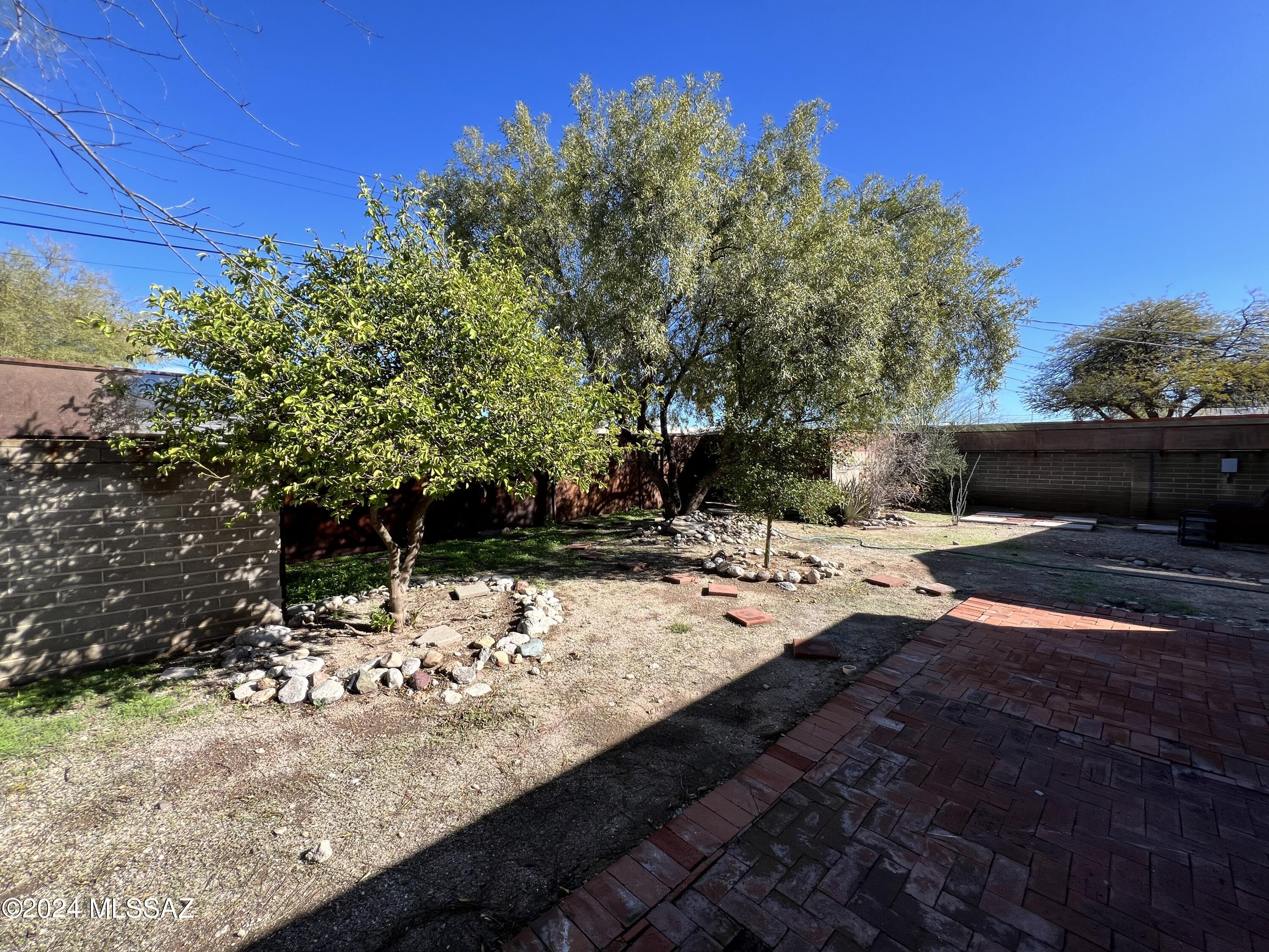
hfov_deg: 106.2
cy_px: 476
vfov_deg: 89.9
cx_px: 634
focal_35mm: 13
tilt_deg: -2.9
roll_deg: +0.2
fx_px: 477
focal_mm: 1.57
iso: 32
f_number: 1.8
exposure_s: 1/752
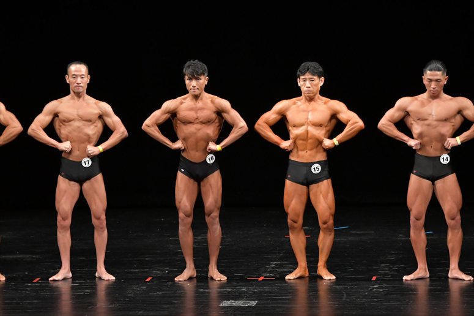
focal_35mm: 217
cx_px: 237
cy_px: 158
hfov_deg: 9.5
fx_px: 2856
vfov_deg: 6.3
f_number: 5.6
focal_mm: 145
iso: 3200
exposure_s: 1/400
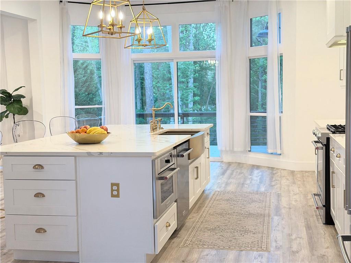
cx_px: 176
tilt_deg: -5.5
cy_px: 132
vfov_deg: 30.3
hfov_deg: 39.7
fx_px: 487
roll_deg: +1.2
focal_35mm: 48
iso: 200
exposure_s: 1/120
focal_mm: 6.76
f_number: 1.78
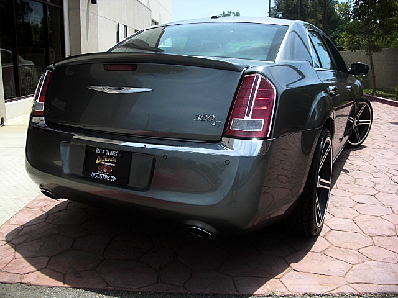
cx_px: 199
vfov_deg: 39.7
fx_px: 414
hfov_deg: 51.4
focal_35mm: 36
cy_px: 149
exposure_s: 1/640
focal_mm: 6.3
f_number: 2.8
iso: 50
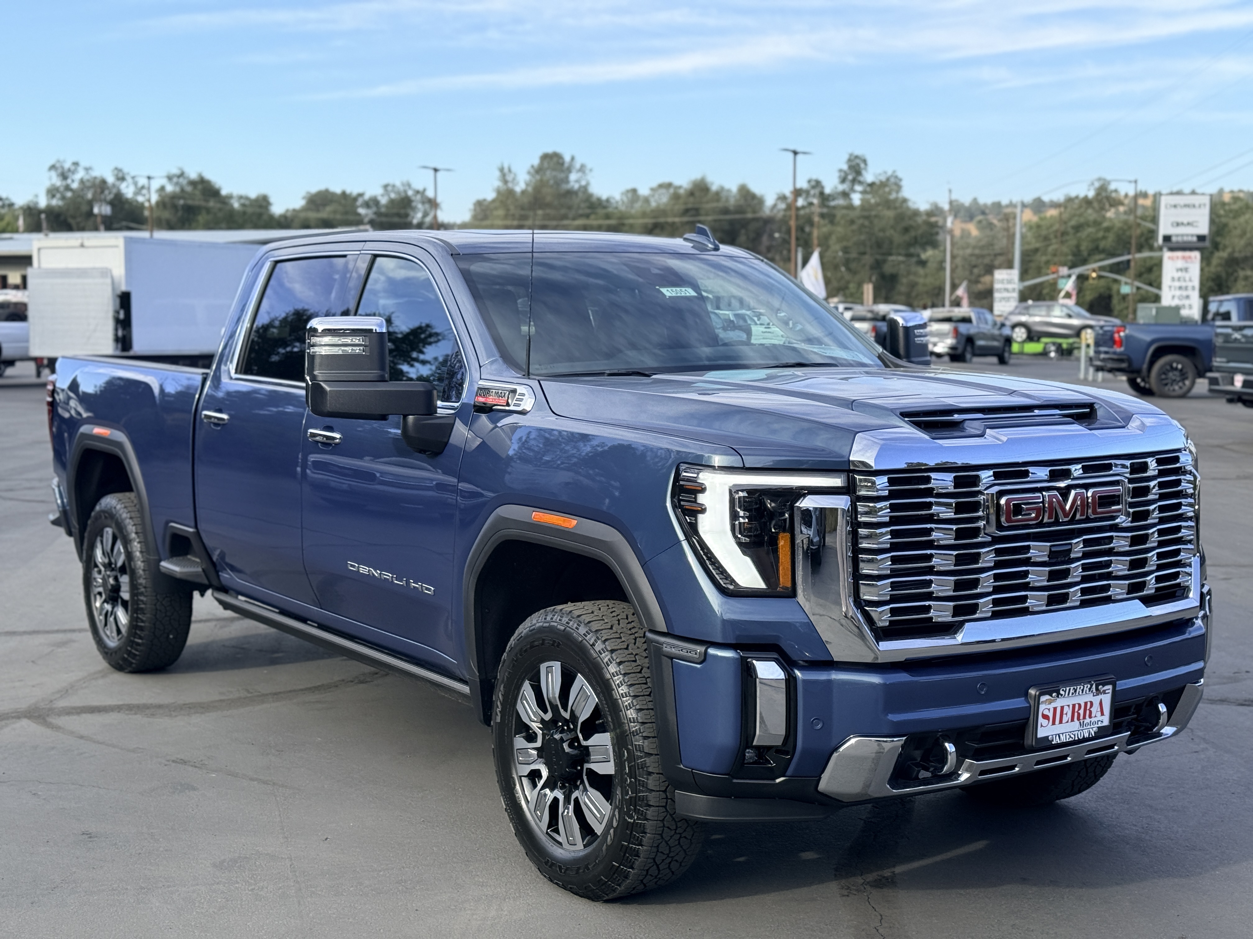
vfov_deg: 30.3
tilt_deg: -5.7
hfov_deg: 39.7
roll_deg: +0.6
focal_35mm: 48
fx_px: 1737
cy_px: 470
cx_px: 626
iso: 80
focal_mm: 6.76
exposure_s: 1/1575
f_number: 1.78
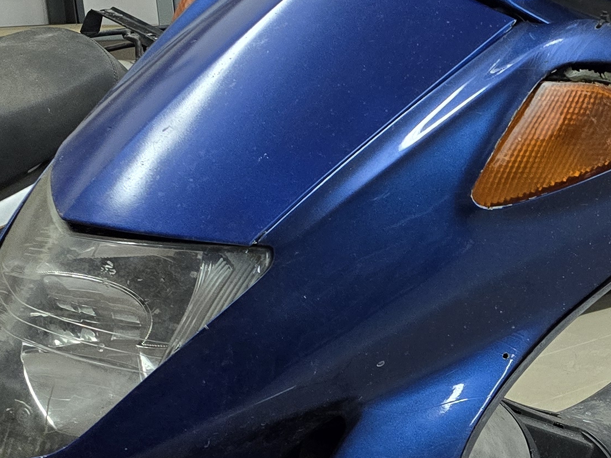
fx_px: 1465
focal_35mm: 83
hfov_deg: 21.5
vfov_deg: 17.6
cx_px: 773
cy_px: 384
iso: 200
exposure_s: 1/100
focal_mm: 6.3
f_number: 1.7
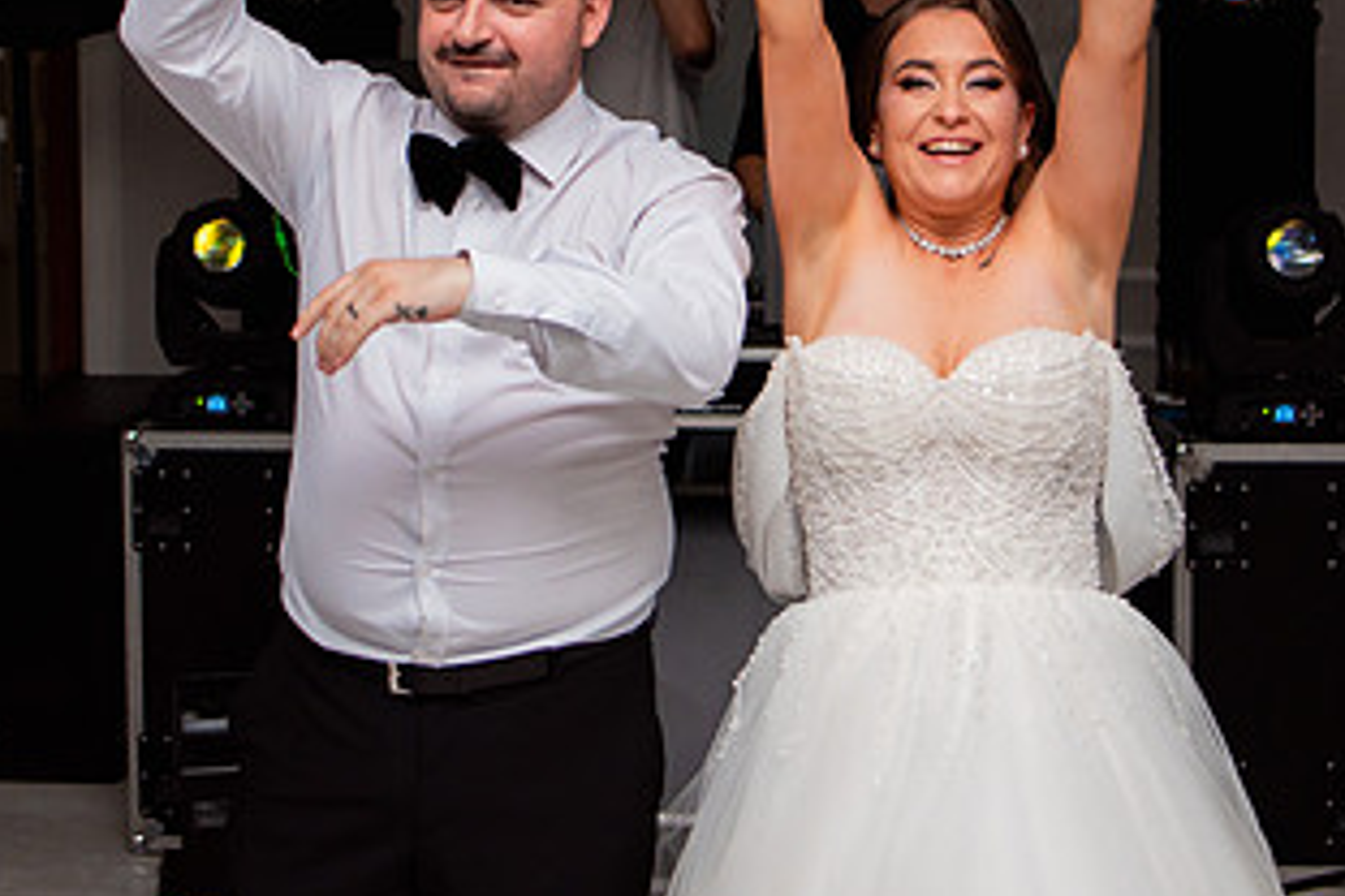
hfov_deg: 31.0
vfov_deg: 20.7
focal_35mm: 65
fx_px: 2428
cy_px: 170
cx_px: 677
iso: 1250
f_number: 3.2
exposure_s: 1/200
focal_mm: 35
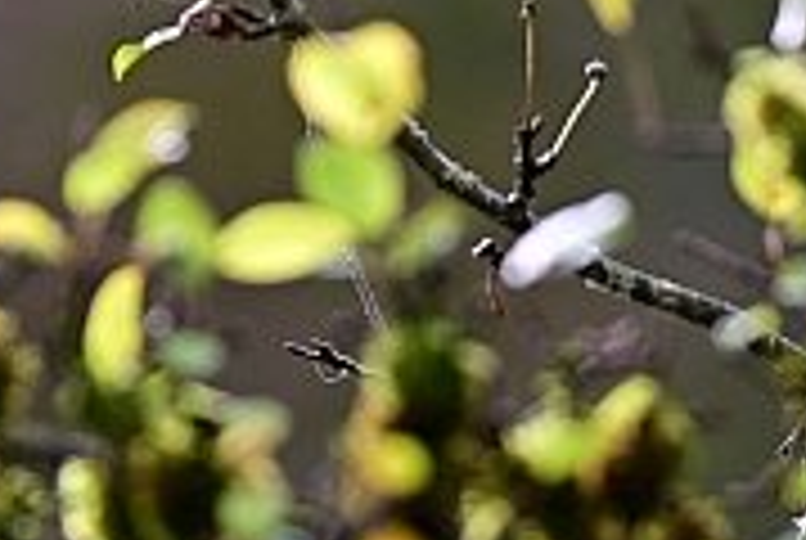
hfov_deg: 2.3
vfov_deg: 1.5
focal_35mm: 903
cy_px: 1611
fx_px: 20250
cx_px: 545
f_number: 1.8
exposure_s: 1/1000
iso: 100
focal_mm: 135
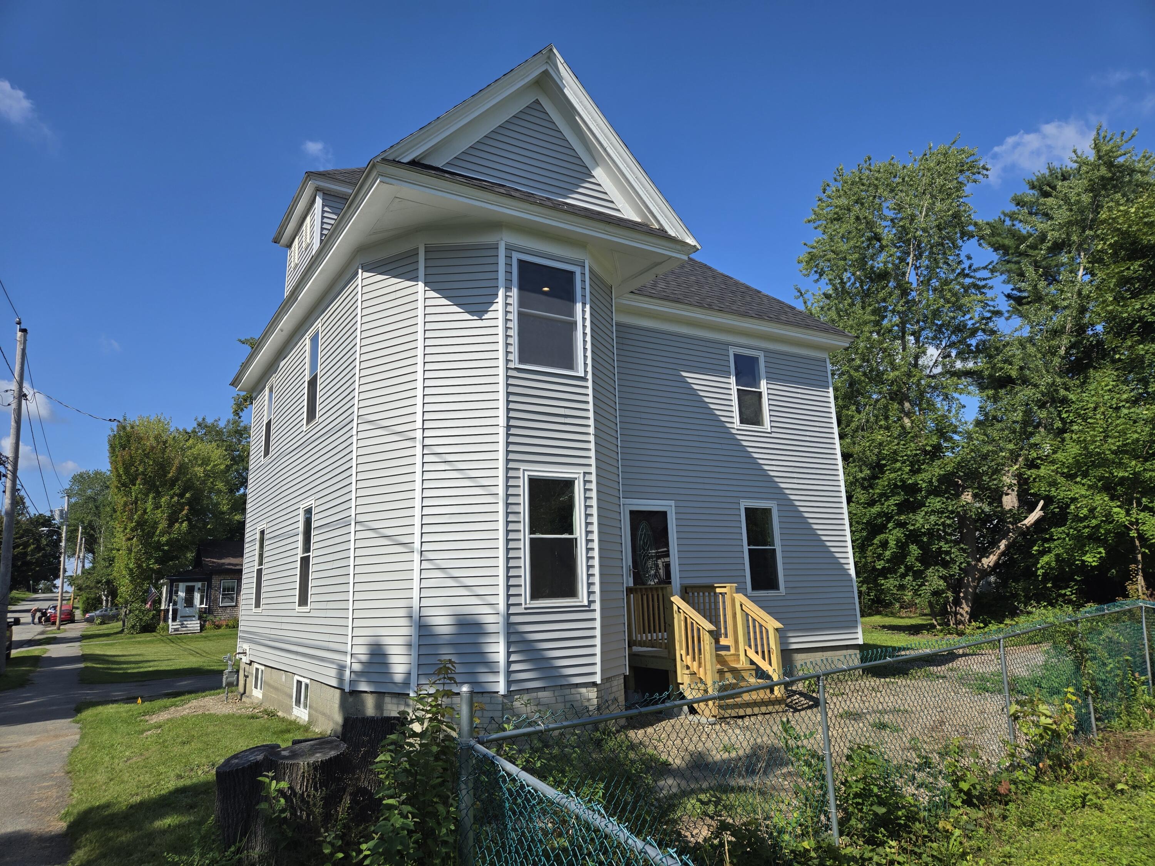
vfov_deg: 58.9
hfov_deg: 73.9
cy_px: 433
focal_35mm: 23
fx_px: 767
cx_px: 578
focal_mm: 5.4
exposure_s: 1/2192
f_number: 1.8
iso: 25
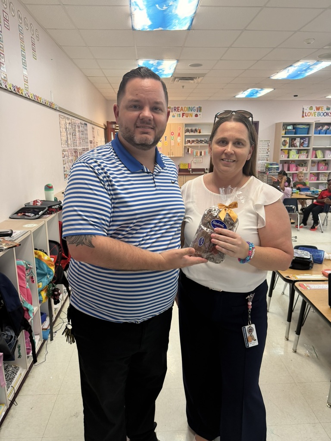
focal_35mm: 24
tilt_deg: -14.6
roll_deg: +3.2
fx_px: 306
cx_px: 166
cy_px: 220
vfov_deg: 71.6
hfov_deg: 56.8
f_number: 1.78
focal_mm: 6.76
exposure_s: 1/60
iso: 200
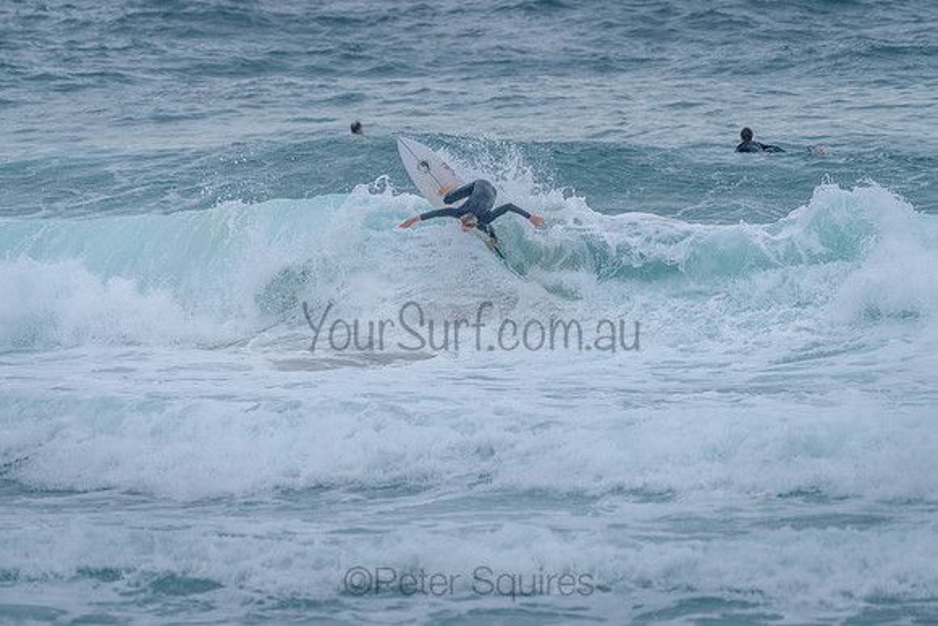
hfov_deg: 3.4
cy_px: 243
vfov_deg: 2.2
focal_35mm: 613
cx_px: 470
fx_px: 15969
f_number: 5.6
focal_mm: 500
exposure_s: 1/1250
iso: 500
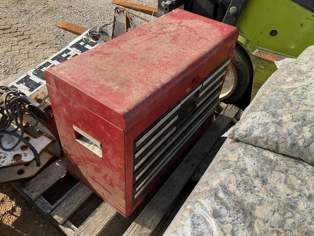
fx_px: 263
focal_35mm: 29
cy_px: 118
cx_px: 157
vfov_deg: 48.3
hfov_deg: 61.6
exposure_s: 1/2058
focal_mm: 3
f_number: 1.8
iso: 25
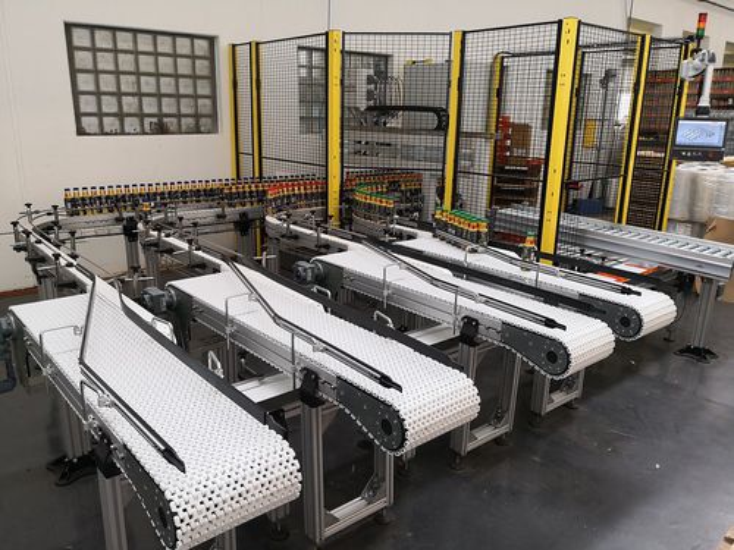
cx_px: 367
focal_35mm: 27
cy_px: 275
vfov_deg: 51.4
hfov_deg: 65.3
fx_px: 573
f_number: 1.6
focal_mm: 3.95
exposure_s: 1/100
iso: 80
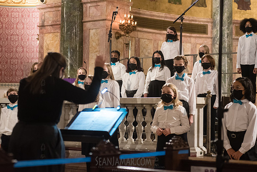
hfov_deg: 25.4
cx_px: 128
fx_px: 571
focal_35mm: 80
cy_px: 86
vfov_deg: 17.1
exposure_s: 1/200
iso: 4000
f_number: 4
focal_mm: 80
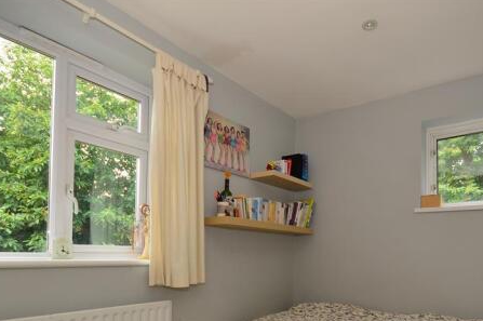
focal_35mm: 22
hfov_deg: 78.2
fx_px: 295
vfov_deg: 55.1
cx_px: 274
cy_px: 231
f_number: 6.3
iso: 200
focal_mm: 10
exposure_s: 1/30
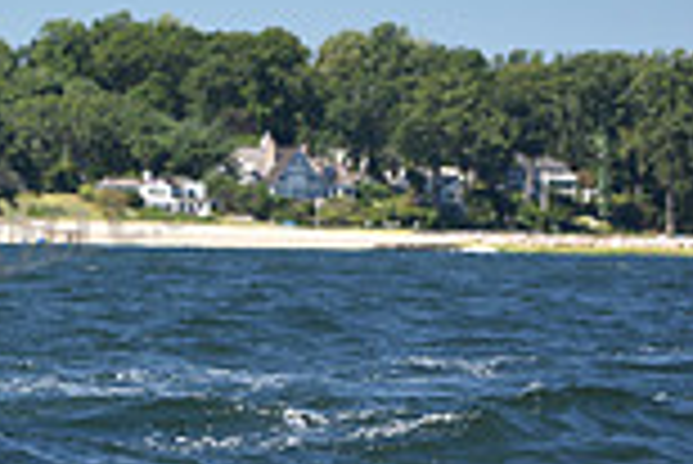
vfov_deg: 3.7
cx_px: -603
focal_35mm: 369
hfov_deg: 5.5
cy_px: 88
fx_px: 7110
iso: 200
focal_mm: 98
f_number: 3.2
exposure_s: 1/800
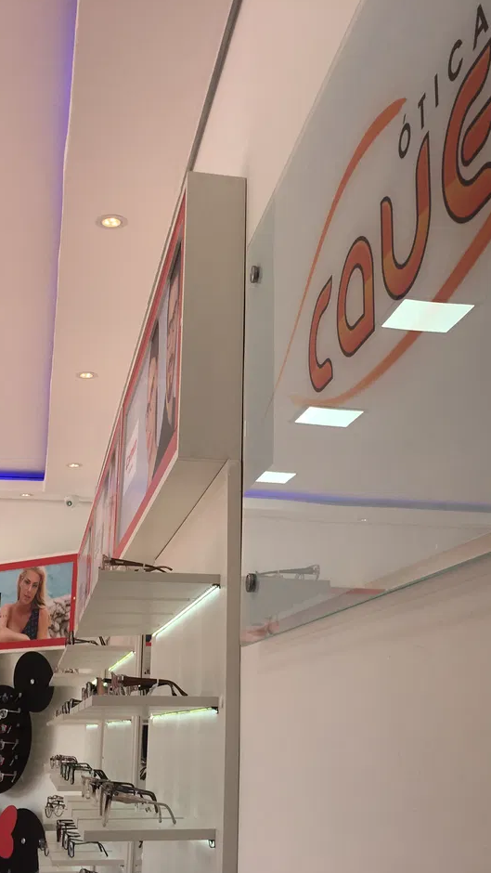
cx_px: 257
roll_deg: -1.4
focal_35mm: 43
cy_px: 440
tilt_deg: +15.3
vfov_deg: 47.4
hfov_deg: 27.7
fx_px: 995
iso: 25
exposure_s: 1/202
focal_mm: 4.15
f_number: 2.2
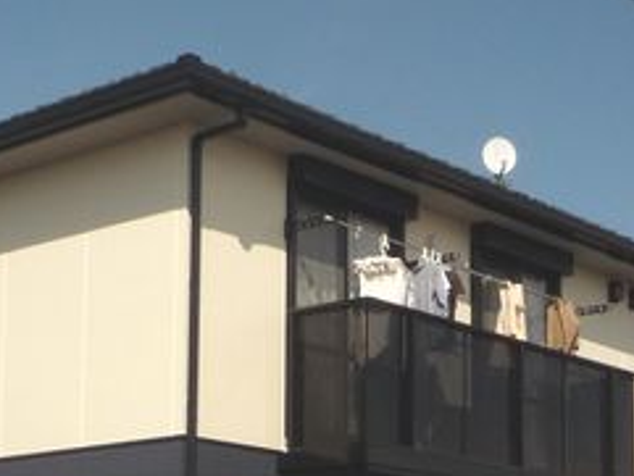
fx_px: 1558
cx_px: 305
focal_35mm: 85
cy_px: 484
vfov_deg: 17.0
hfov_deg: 23.0
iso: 100
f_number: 7.1
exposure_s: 1/640
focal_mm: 4.4
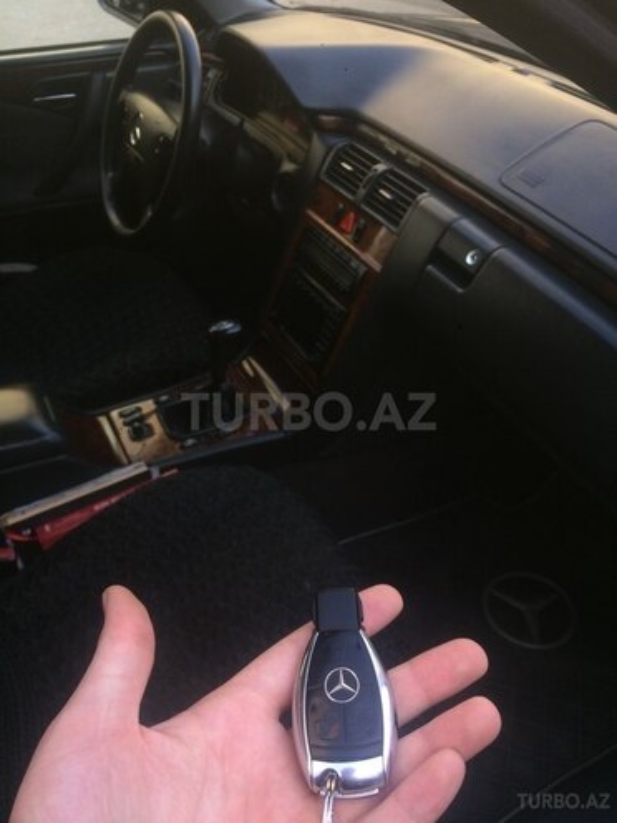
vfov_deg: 61.7
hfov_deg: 48.2
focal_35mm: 29
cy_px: 412
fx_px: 689
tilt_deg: -41.2
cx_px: 308
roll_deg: +3.0
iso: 32
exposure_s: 1/176
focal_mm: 4.15
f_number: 2.2
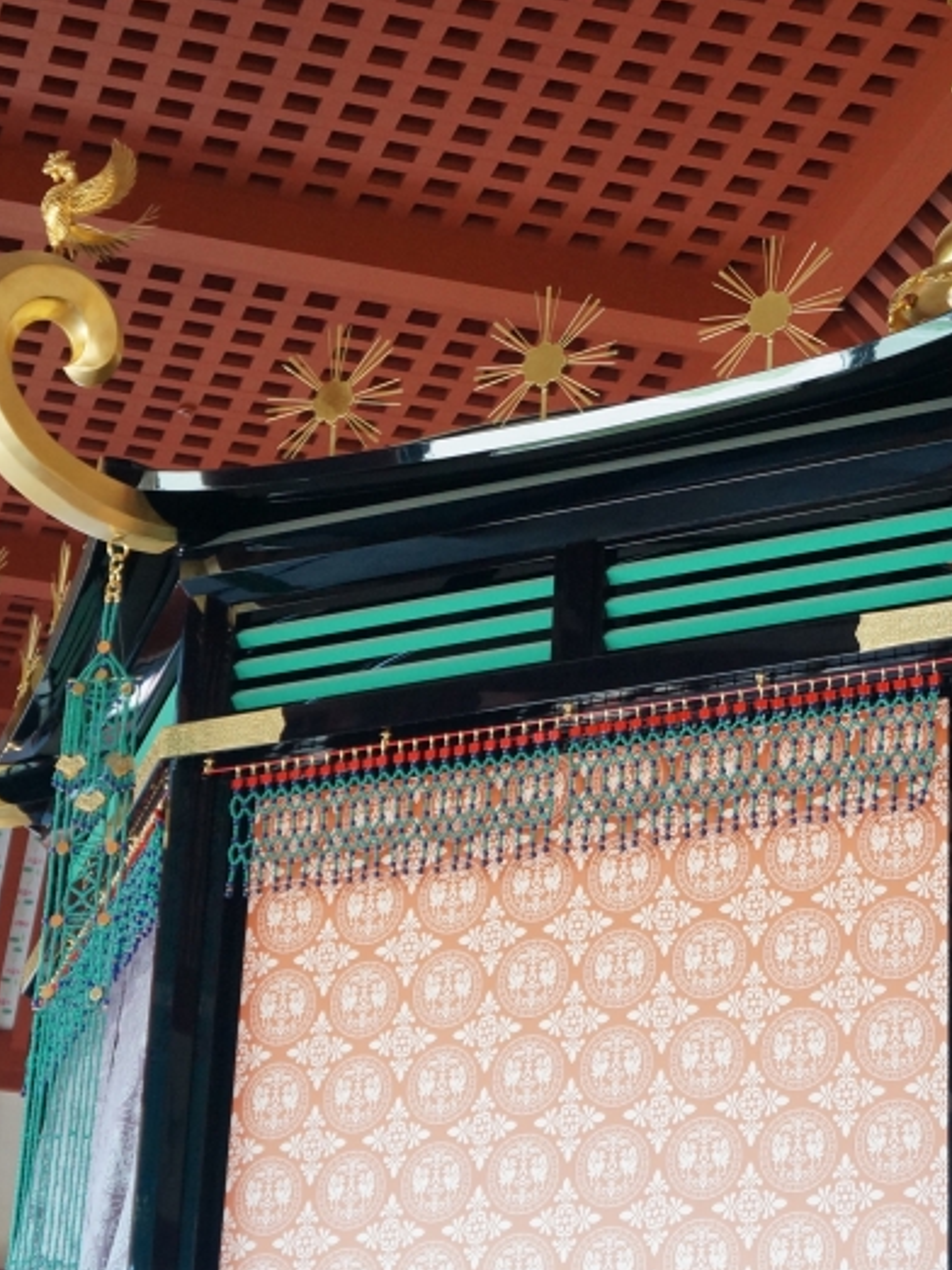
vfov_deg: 21.6
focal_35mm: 91
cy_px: 707
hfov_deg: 16.2
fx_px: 3335
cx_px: 602
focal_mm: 33
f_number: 4.5
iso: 1250
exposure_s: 1/160
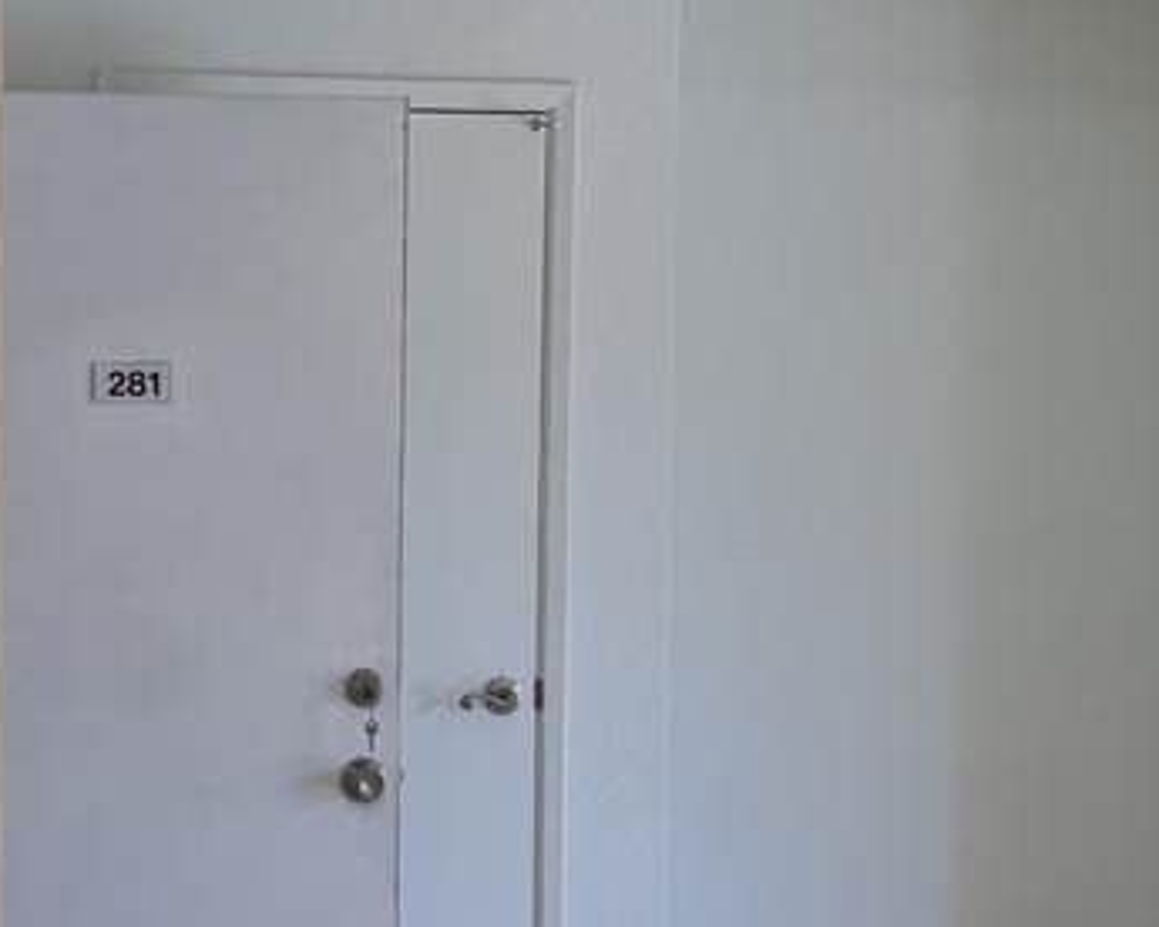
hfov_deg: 21.4
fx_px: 2984
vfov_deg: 17.6
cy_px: 561
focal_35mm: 87
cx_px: 60
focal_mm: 6.76
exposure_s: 1/333
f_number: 1.78
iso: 125
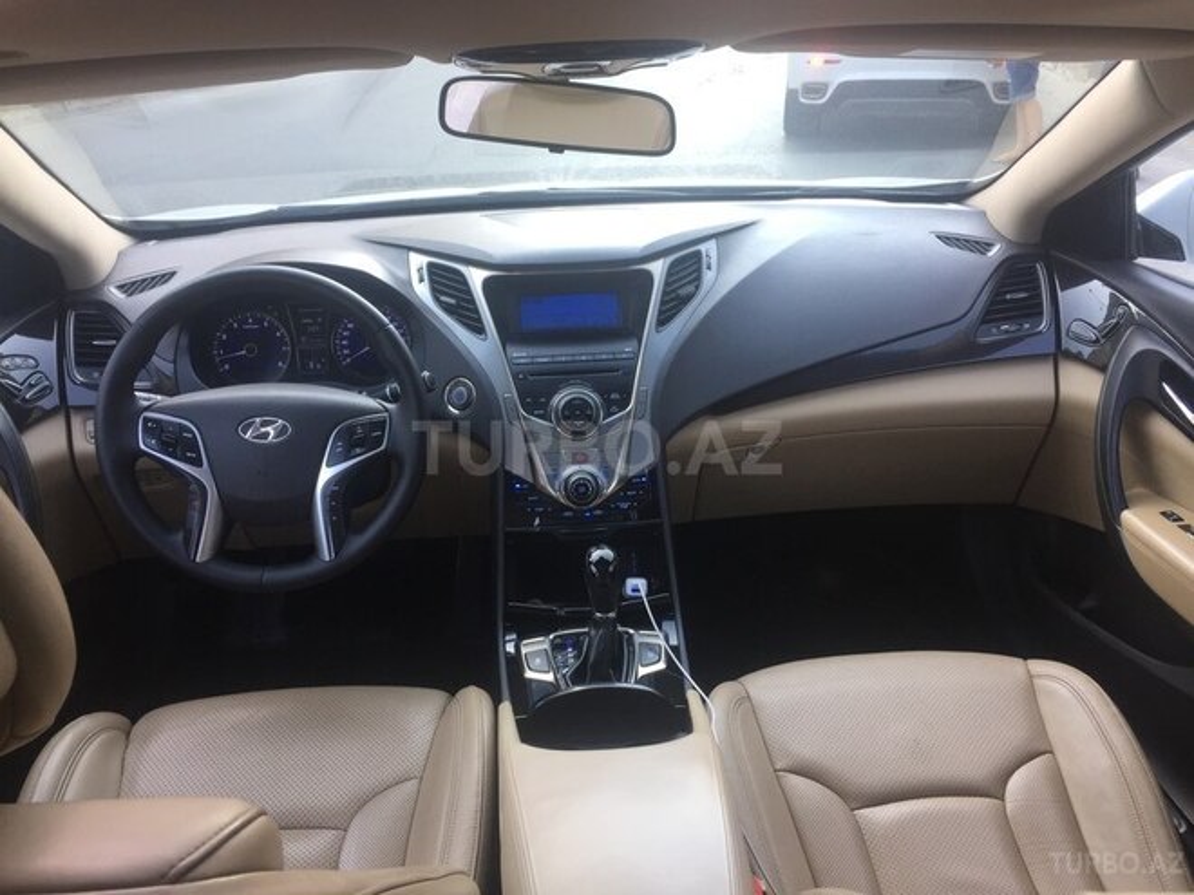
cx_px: 597
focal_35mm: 29
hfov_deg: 61.7
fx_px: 1000
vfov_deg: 48.2
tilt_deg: -21.8
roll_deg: +3.3
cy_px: 448
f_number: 2.2
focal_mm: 4.15
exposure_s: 1/100
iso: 32
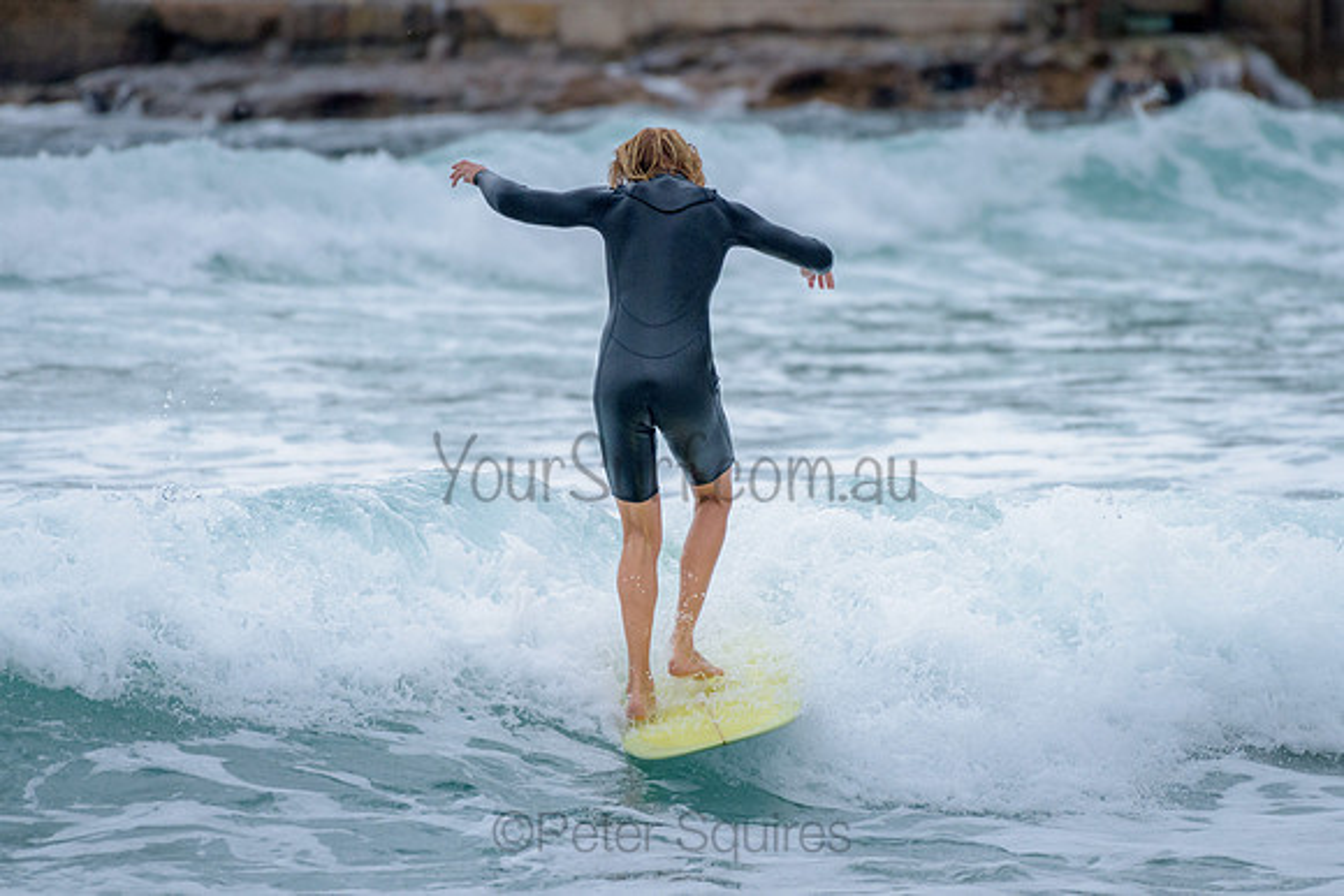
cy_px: 428
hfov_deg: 3.7
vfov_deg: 2.4
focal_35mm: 564
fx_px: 21066
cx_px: 682
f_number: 5.6
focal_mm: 460
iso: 1400
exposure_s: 1/2000
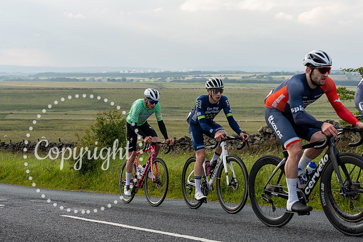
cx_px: 145
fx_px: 668
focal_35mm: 66
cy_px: 96
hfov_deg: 30.3
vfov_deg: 20.5
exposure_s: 1/500
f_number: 5.6
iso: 200
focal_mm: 55
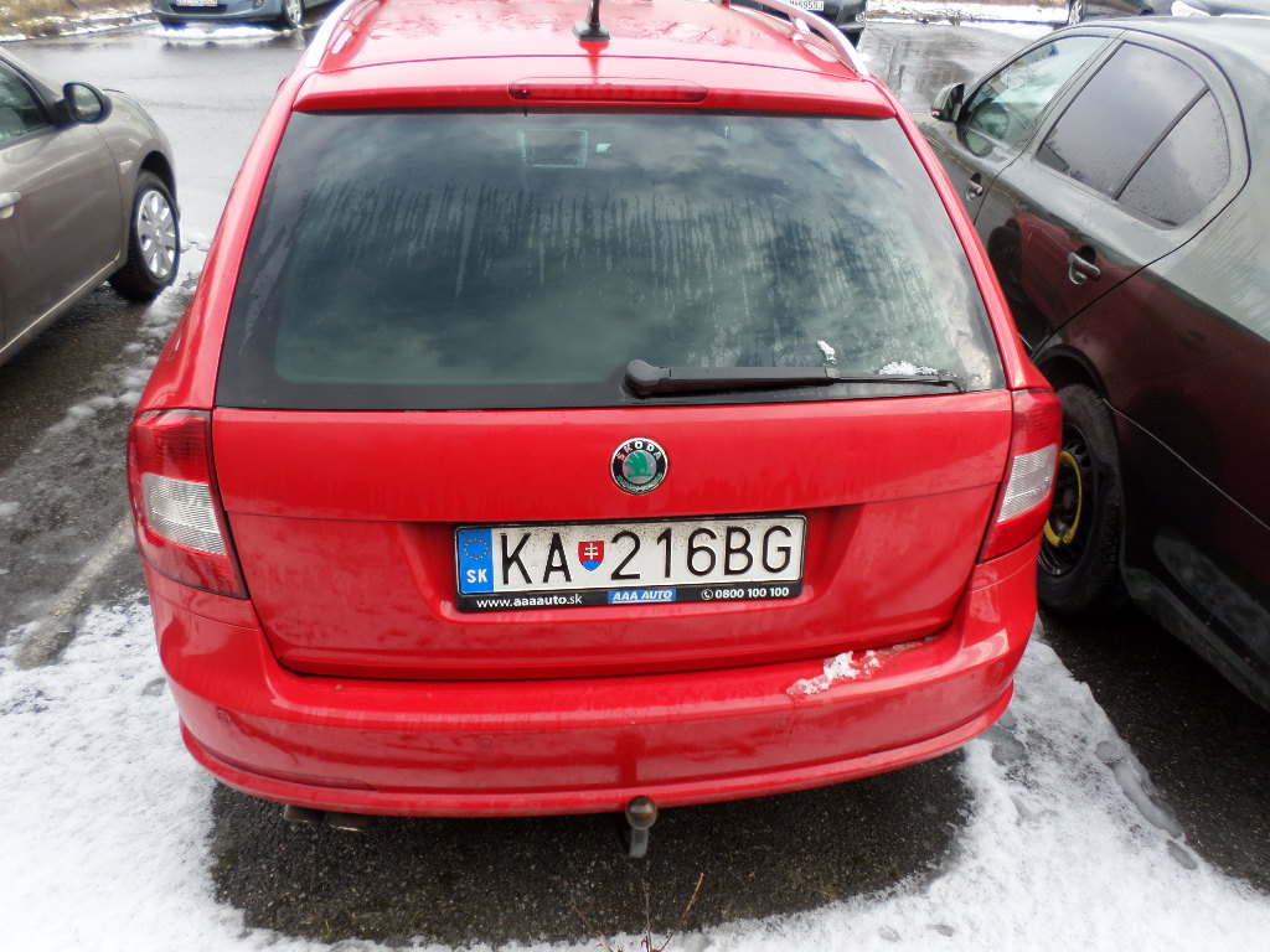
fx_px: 917
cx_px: 635
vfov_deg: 54.9
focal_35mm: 25
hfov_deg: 69.4
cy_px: 476
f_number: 2.5
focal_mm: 4.5
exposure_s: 1/250
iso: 80
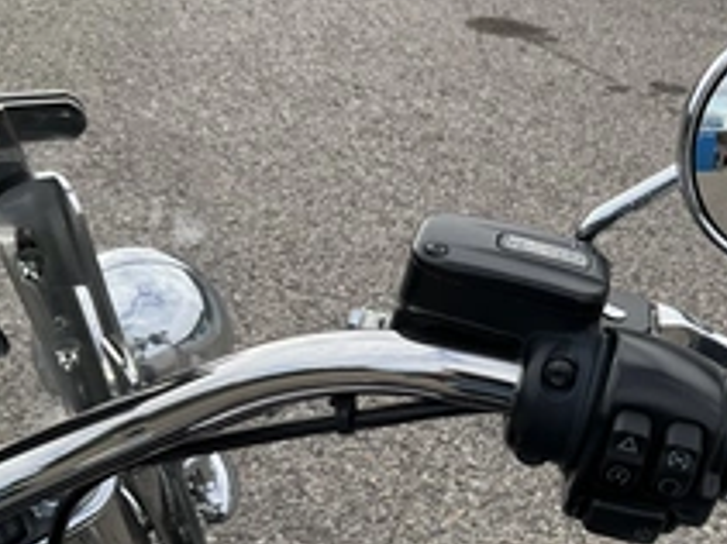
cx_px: 613
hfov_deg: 33.6
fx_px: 1154
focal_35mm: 55
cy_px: 365
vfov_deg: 26.4
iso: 25
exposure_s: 1/792
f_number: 1.8
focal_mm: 3
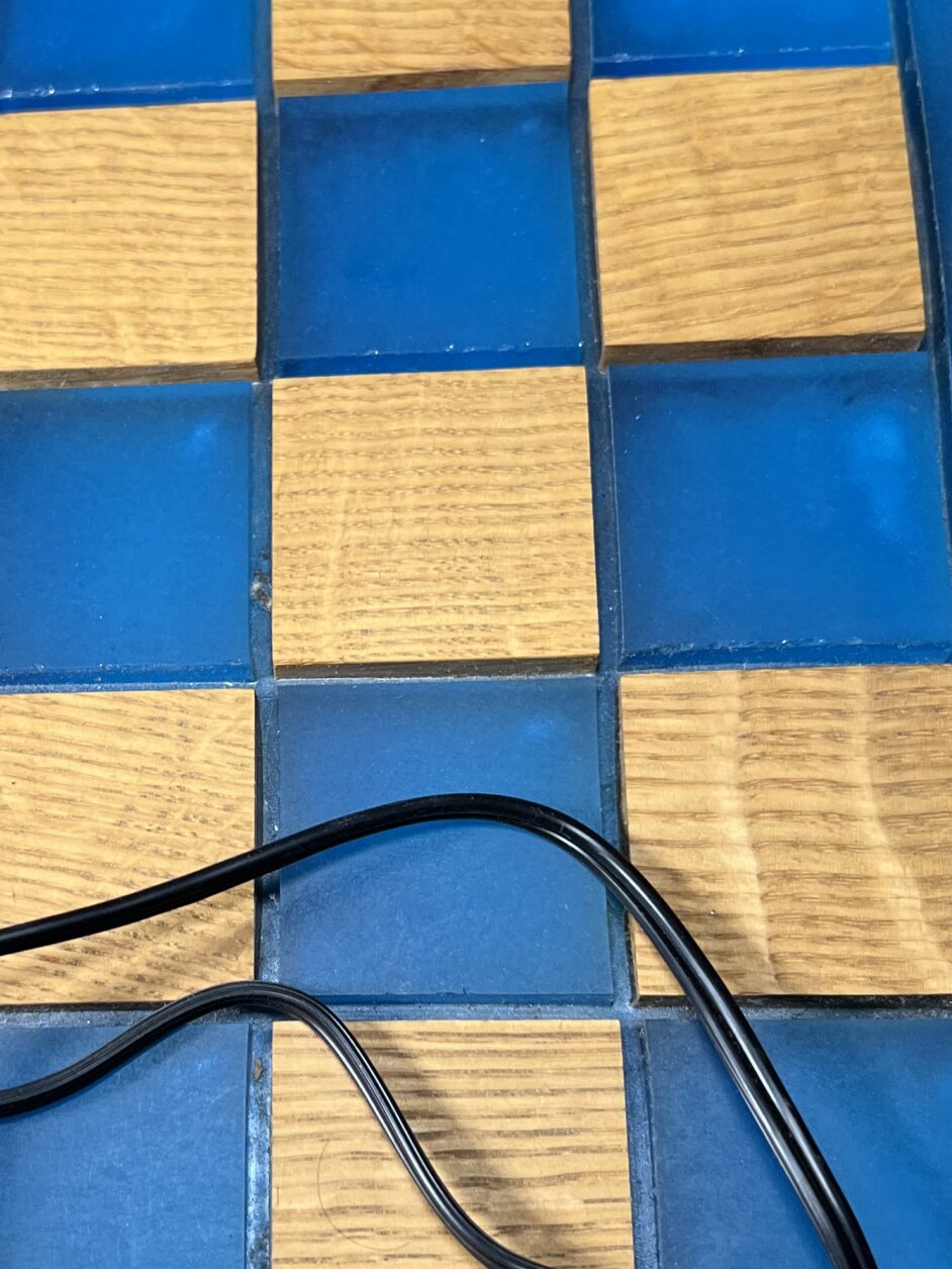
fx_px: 1943
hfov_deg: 27.2
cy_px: 782
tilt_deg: -70.1
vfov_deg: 36.0
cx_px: 259
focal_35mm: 53
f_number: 1.5
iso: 80
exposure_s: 1/120
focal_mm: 5.7
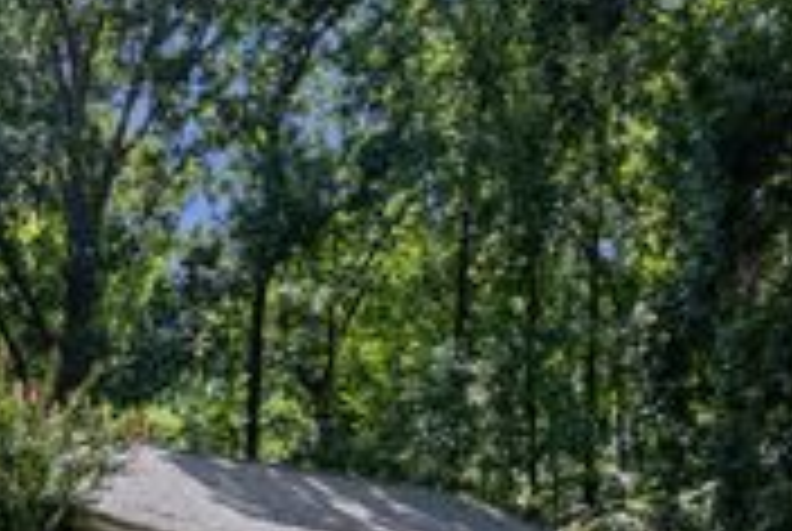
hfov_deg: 26.6
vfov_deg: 19.3
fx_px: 1499
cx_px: -130
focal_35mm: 68
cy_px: 576
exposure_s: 1/160
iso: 800
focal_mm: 24
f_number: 9
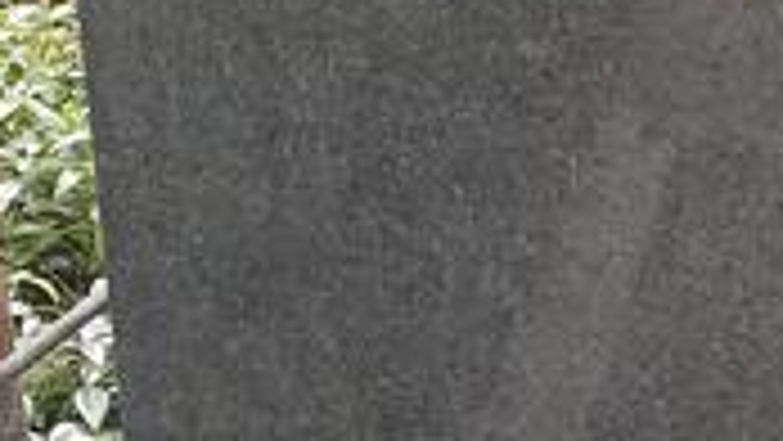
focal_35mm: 94
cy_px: -153
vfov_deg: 12.4
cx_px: 891
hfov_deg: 21.4
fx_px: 1952
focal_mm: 4.6
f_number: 2
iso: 320
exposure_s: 1/50
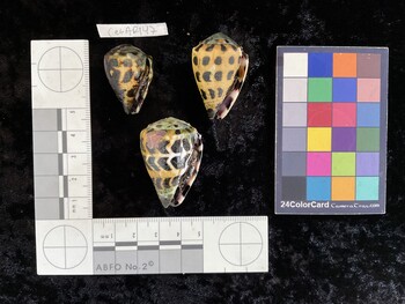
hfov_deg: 61.6
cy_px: 152
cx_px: 202
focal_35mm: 29
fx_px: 340
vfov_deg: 48.3
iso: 200
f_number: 1.8
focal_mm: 3
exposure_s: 1/60
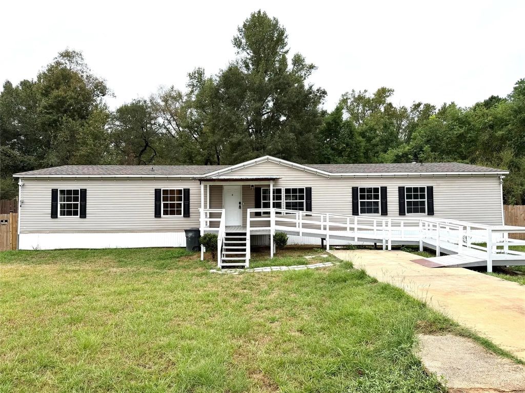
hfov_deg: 71.6
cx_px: 262
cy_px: 196
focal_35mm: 24
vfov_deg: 56.8
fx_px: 364
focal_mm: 6.76
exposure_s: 1/702
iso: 80
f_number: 1.78
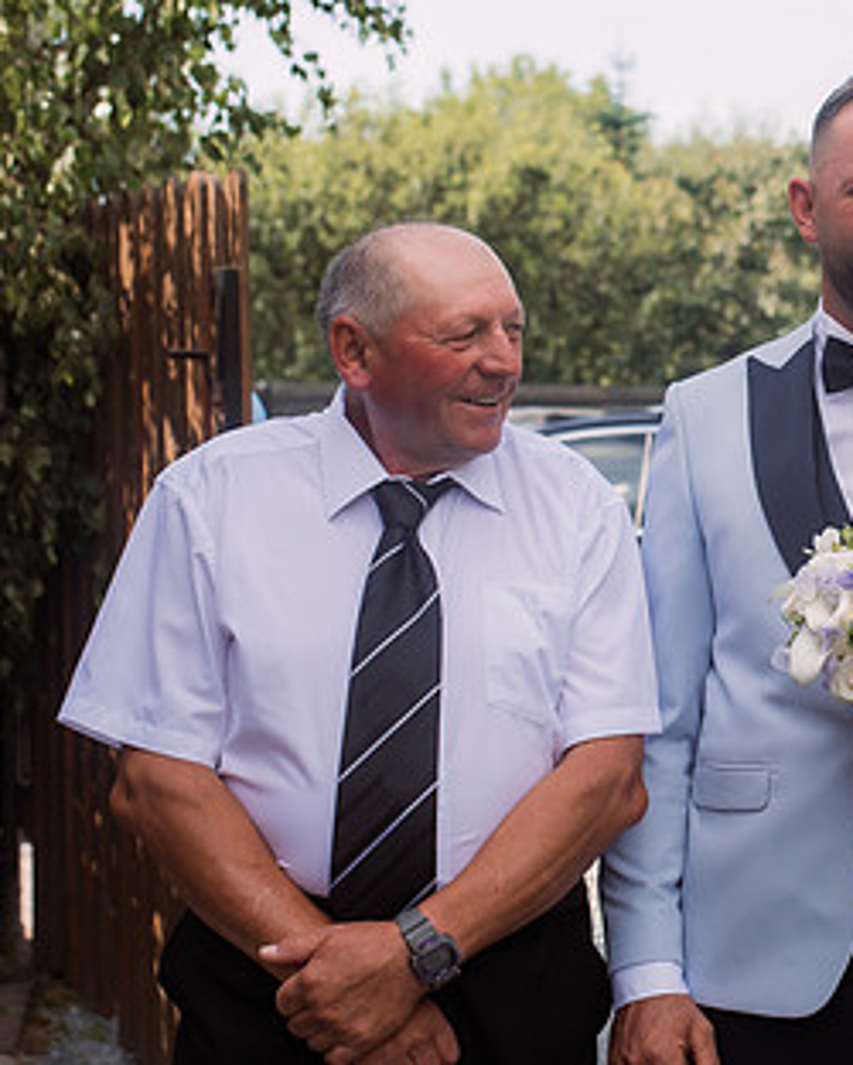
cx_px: 885
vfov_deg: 25.0
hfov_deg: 19.5
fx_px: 2396
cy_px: 440
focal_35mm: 76
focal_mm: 35
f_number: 3.5
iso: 100
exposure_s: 1/500
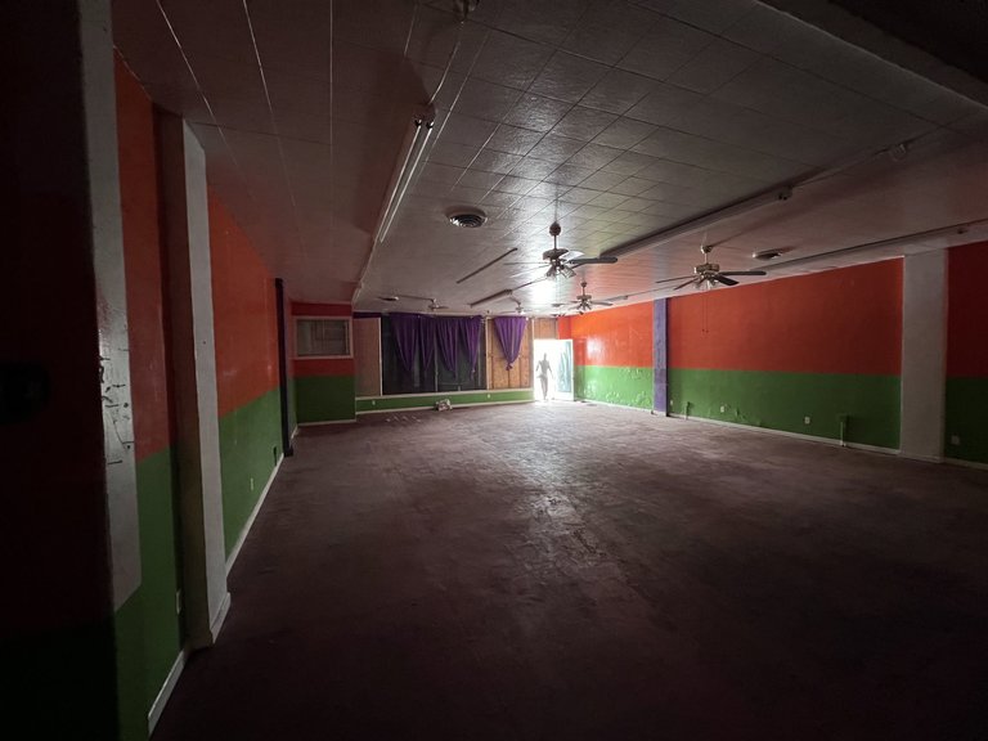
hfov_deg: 106.2
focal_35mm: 13
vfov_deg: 89.9
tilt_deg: -2.5
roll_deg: +1.1
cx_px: 494
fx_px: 371
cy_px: 370
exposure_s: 1/60
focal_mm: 1.57
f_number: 1.8
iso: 800
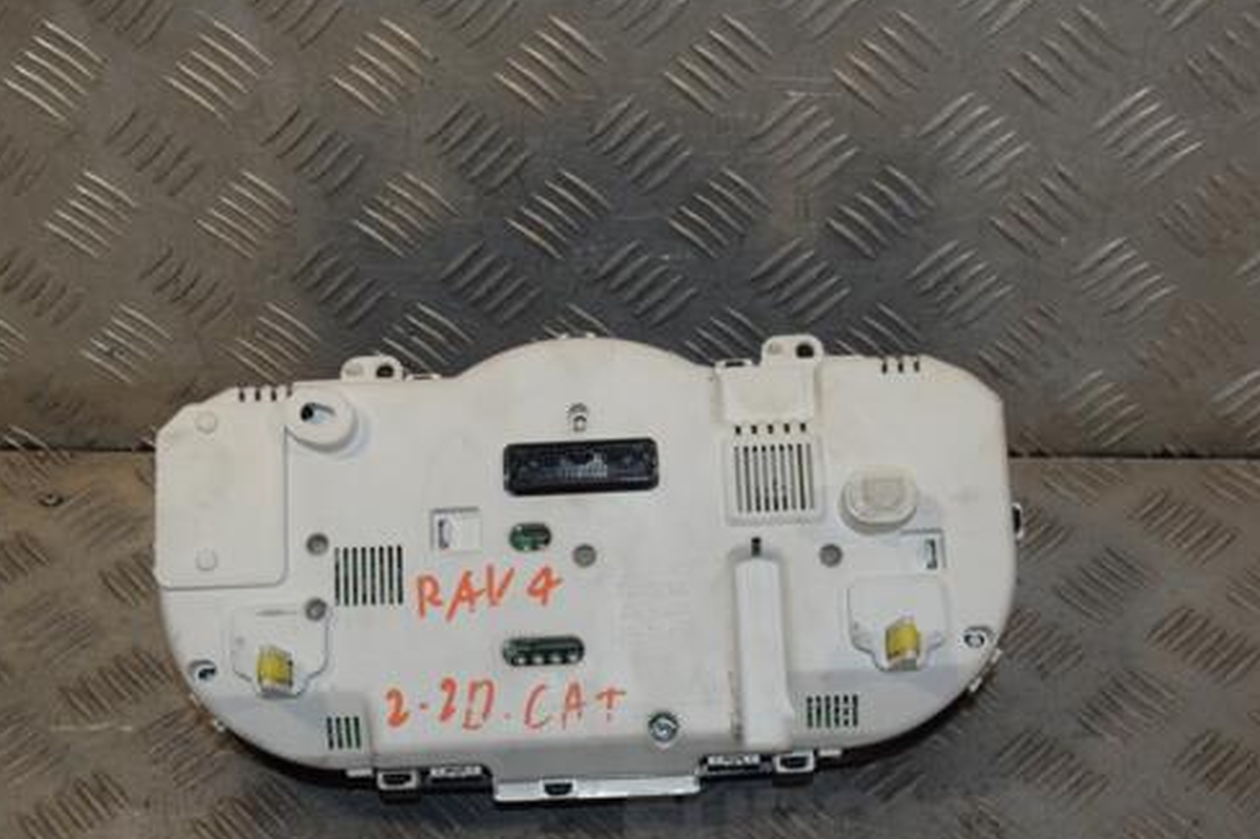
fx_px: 2064
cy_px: 485
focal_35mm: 59
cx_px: 576
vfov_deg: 23.0
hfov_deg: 33.9
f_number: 10
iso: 800
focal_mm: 32
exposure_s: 1/200
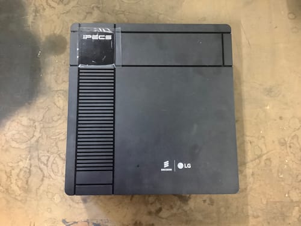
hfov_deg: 58.4
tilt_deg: -81.2
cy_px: 113
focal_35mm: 31
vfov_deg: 45.4
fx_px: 270
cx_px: 150
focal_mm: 3.3
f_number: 2.4
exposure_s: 1/25
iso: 640
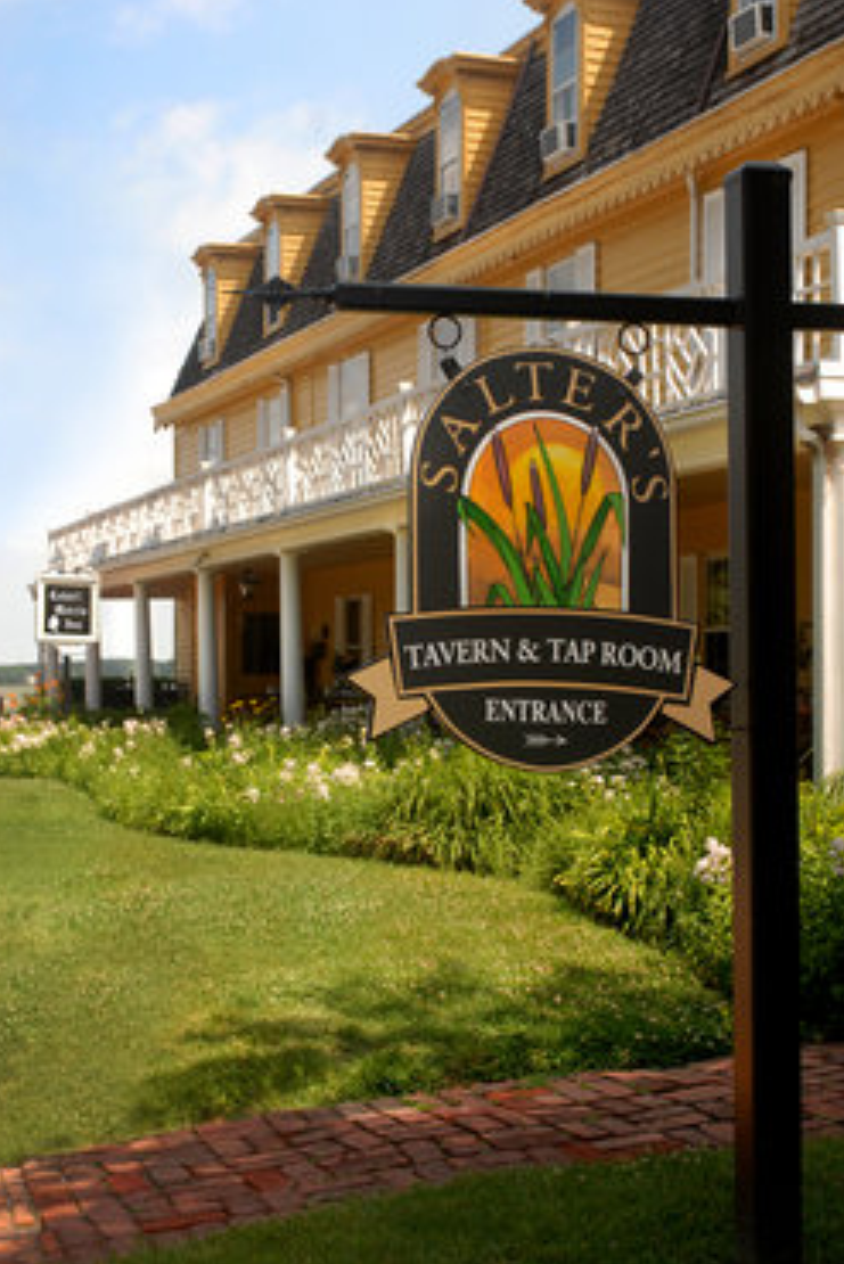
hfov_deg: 24.9
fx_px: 1915
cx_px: 419
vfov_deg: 36.5
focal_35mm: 55
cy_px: 612
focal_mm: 35
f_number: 7.1
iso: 160
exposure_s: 1/200
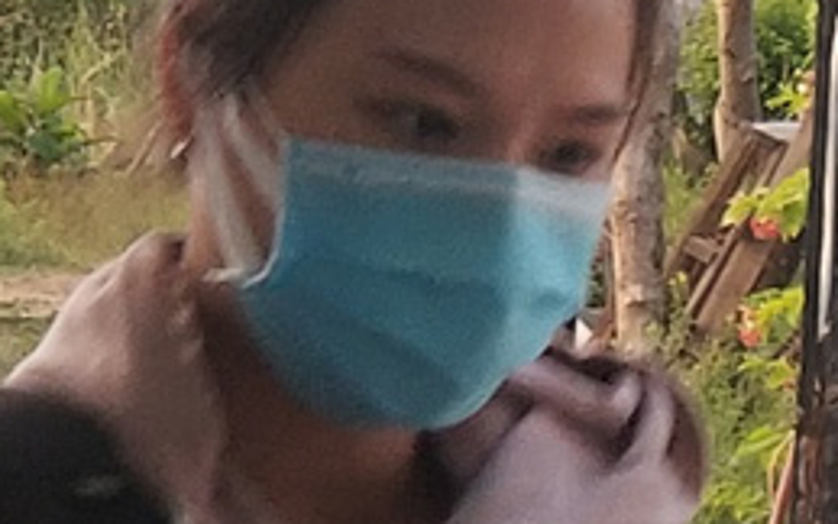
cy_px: 566
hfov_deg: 4.9
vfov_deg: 3.1
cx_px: 1022
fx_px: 9708
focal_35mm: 425
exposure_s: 1/33
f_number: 2.4
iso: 50
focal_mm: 6
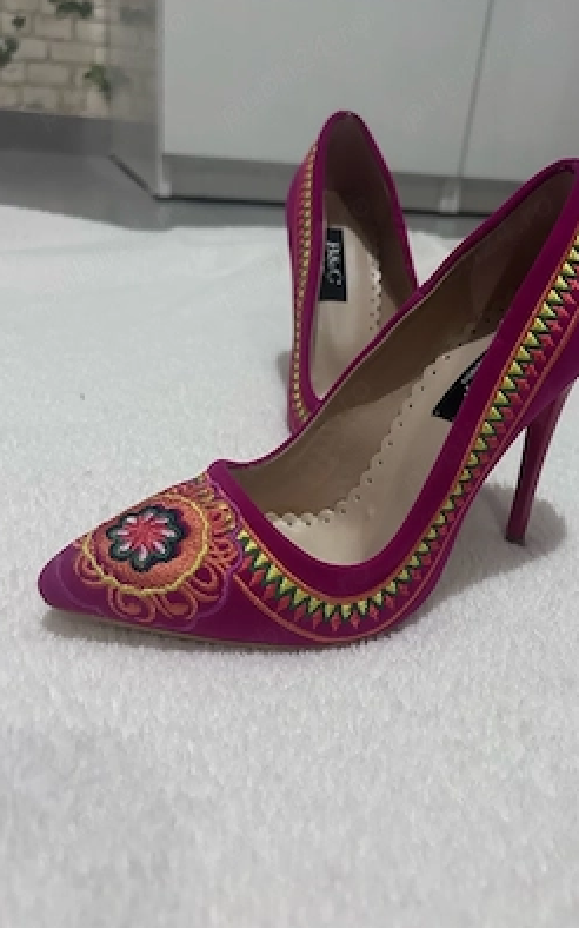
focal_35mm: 28
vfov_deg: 66.5
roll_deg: -8.0
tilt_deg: -28.0
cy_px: 464
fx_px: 707
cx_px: 341
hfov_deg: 44.3
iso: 320
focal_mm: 5.7
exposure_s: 1/50
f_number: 1.5
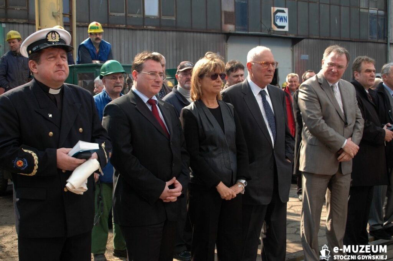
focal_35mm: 60
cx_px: 196
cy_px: 130
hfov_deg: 33.4
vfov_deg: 22.6
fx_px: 654
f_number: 8
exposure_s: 1/160
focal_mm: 40
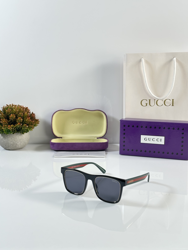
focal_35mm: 48
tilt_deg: -11.4
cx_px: 94
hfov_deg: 30.4
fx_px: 346
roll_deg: +0.1
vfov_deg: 39.6
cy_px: 125
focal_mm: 6.86
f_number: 1.78
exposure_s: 1/100
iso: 64
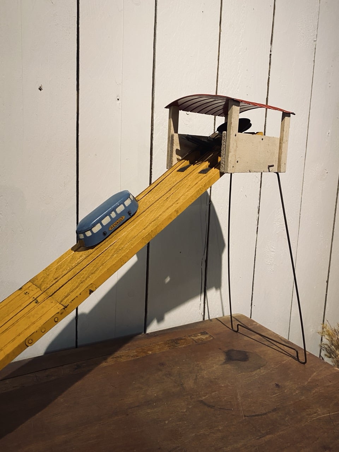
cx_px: 170
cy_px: 226
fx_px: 339
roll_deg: -1.0
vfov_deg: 67.3
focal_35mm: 26
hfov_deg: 53.1
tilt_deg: -7.8
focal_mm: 4.25
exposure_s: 1/50
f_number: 1.8
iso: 160
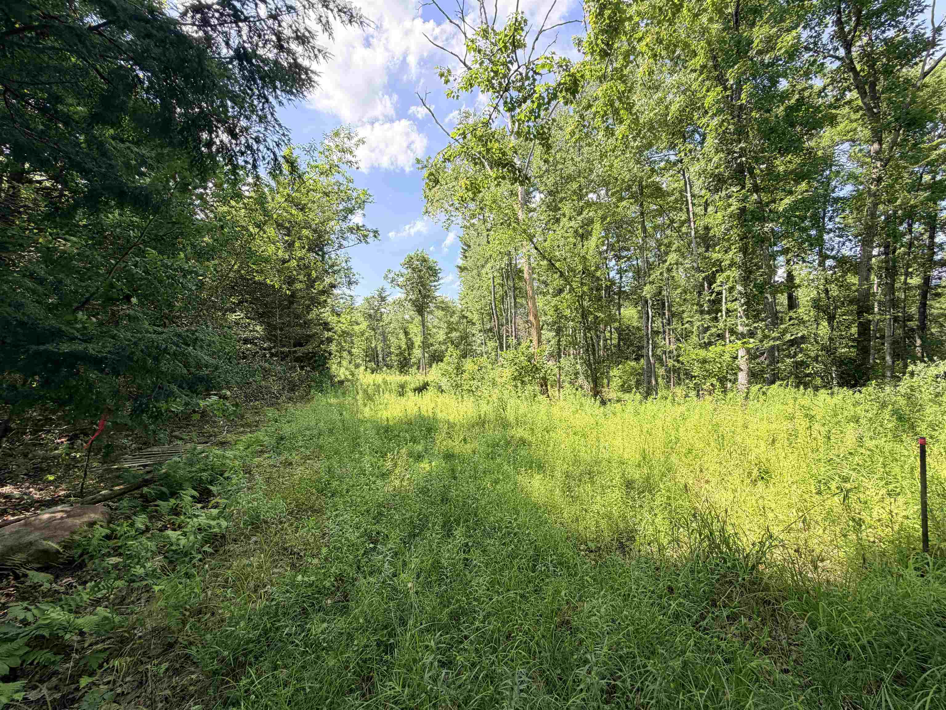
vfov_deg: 85.7
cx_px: 473
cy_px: 355
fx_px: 383
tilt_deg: +3.0
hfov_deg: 102.1
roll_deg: -0.6
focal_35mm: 14
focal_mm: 2.22
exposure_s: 1/502
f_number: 2.2
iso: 50
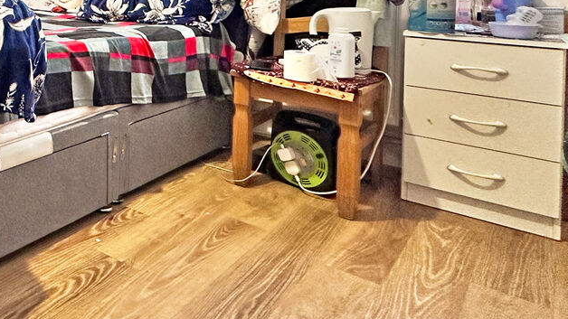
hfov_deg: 45.1
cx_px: -33
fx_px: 527
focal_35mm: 35
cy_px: -23
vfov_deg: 30.5
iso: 400
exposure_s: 1/60
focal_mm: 2.22
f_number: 2.2
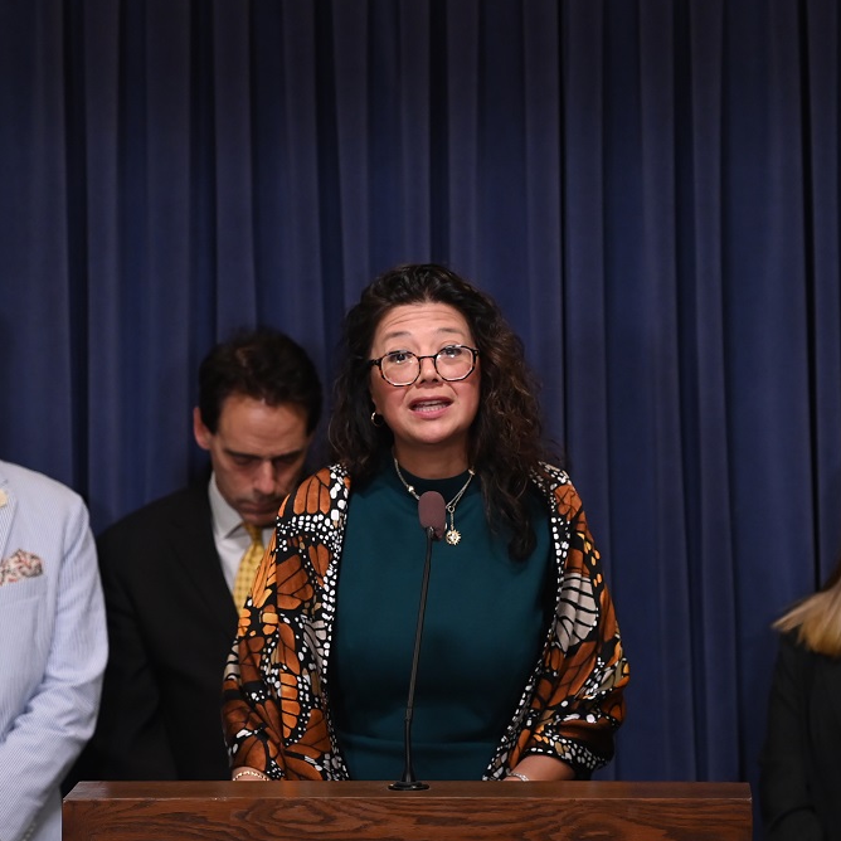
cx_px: 431
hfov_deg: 8.5
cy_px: 388
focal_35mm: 206
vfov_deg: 8.5
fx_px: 5662
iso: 3200
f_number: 3.2
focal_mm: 135
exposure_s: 1/500
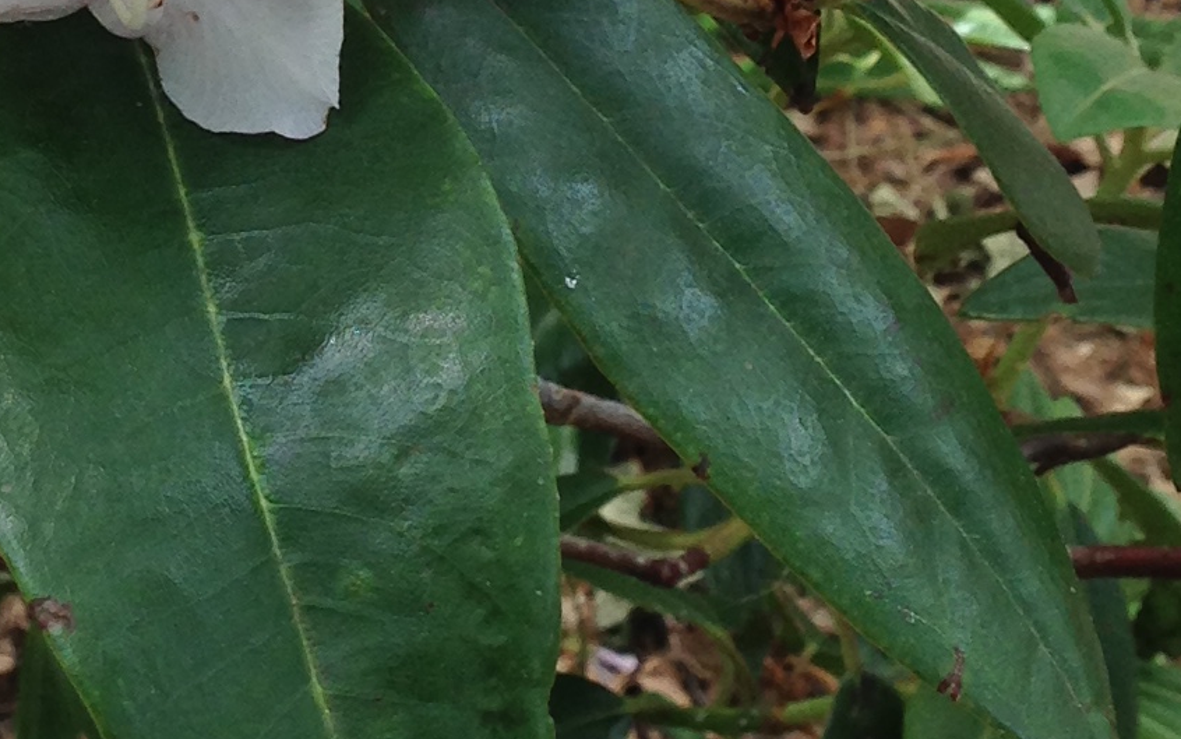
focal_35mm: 135
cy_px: -35
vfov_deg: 9.6
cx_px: 218
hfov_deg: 15.4
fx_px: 4346
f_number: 2.4
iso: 50
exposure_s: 1/250
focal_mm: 4.12
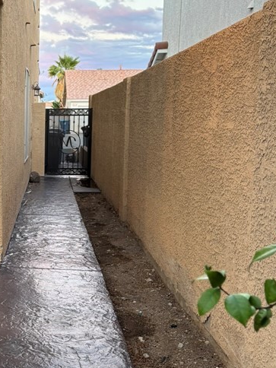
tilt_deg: -7.4
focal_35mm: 55
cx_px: 3
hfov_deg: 25.3
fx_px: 585
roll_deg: -1.0
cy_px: 195
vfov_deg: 34.9
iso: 200
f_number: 1.6
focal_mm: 5.96
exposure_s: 1/60
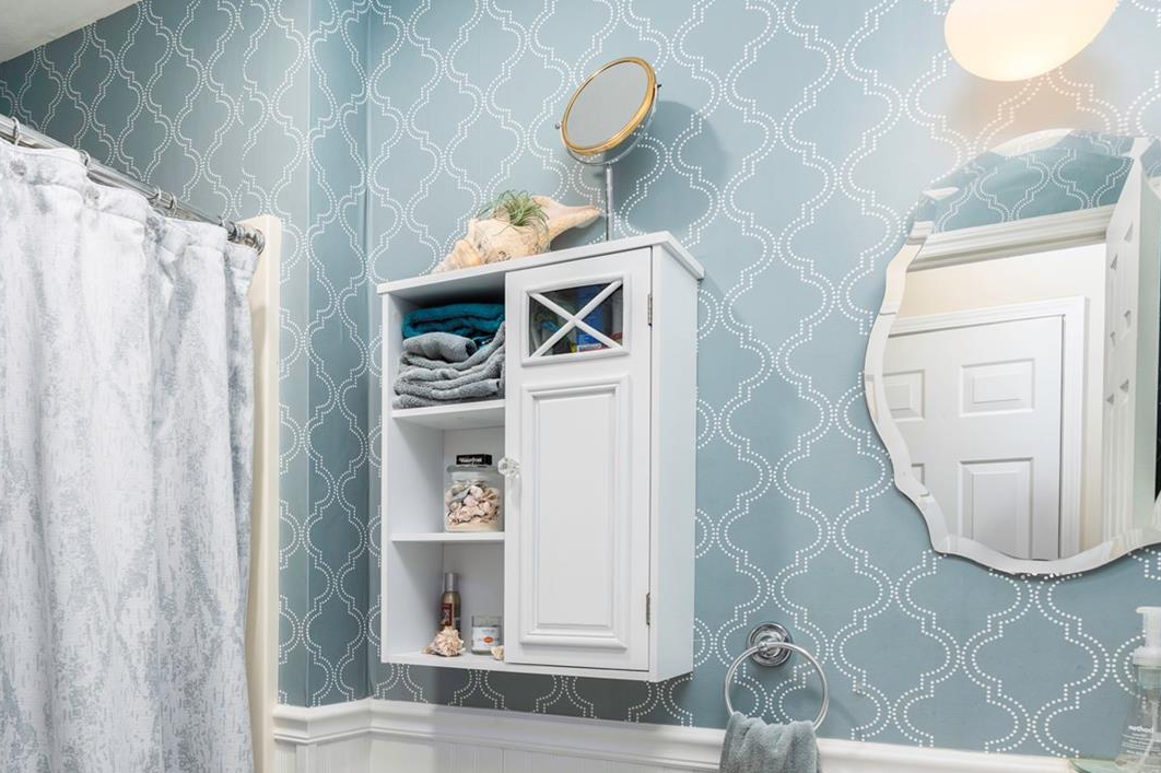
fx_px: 870
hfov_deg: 67.2
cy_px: 587
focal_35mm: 27
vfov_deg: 46.1
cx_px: 515
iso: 200
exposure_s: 1/200
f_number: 8
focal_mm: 14
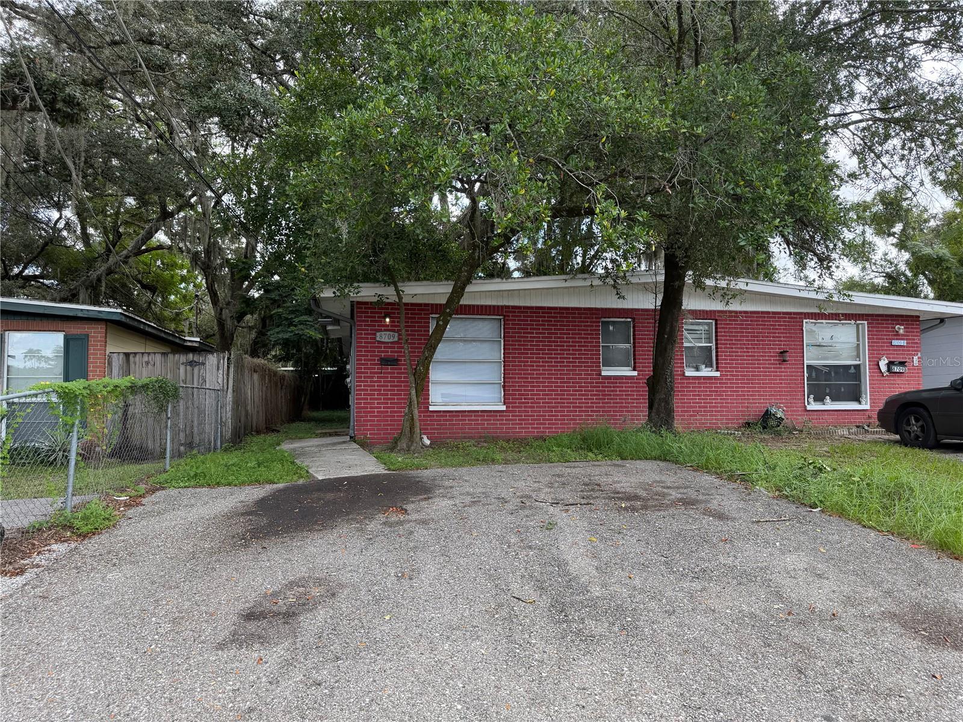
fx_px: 668
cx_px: 482
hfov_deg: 71.6
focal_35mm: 24
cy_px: 361
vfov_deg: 56.8
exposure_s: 1/728
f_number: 1.78
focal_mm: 6.76
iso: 100
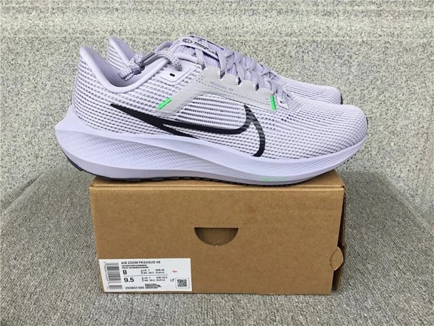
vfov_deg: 45.4
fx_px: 389
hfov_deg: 58.4
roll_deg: -0.1
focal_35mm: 31
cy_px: 163
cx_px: 217
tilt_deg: -20.3
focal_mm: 3.3
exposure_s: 1/100
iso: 25
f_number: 2.4
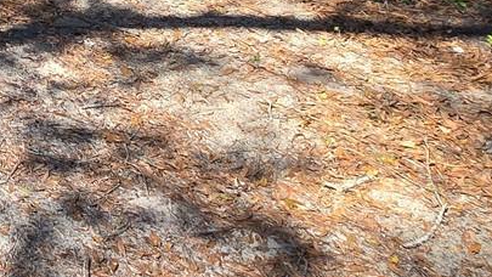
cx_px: -219
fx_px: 731
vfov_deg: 17.5
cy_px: -220
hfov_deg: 27.5
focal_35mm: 56
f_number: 2.2
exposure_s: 1/539
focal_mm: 2.2
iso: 50
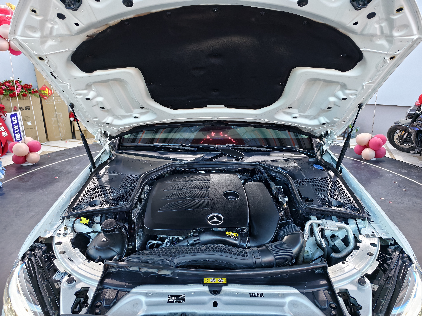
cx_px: 211
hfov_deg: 73.9
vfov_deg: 58.9
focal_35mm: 23
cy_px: 158
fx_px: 280
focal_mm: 5.6
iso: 302
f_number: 1.57
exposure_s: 1/100
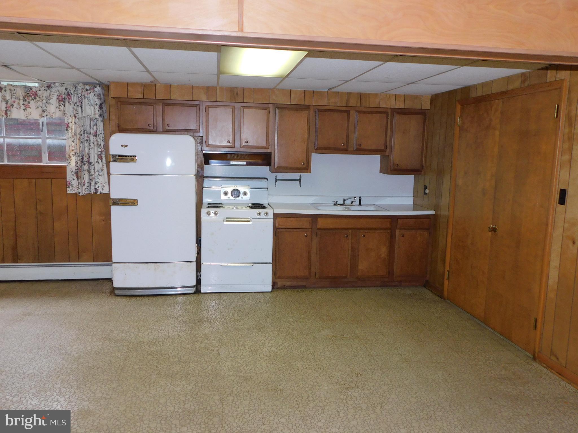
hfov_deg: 63.4
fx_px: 468
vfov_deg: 49.7
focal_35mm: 28
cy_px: 216
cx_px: 289
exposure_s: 1/30
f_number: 3.2
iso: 220
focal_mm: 4.9
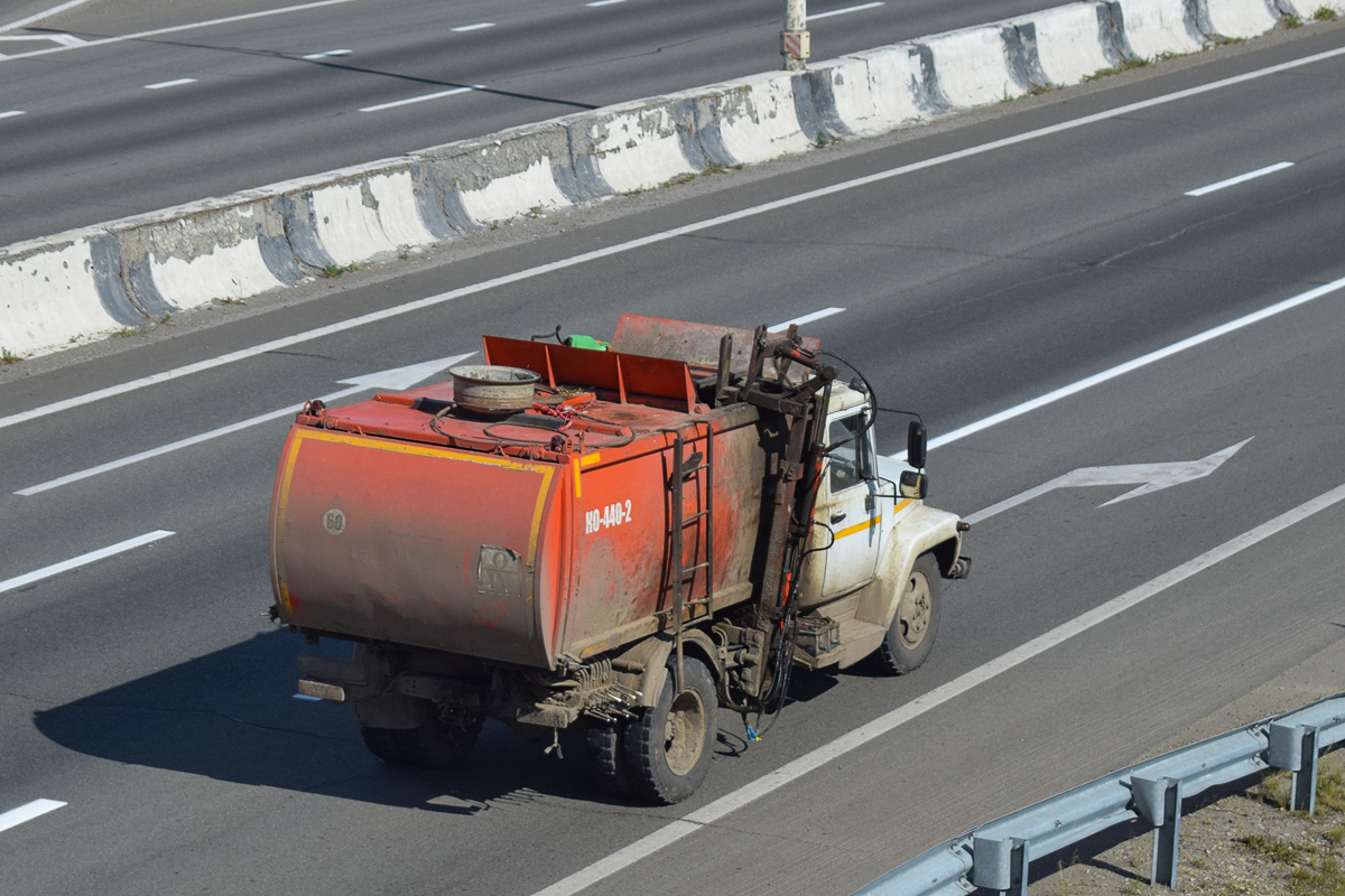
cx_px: 672
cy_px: 448
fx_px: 3082
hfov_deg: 24.6
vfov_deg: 16.6
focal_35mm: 82
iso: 200
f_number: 7.1
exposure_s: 1/1250
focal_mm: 55
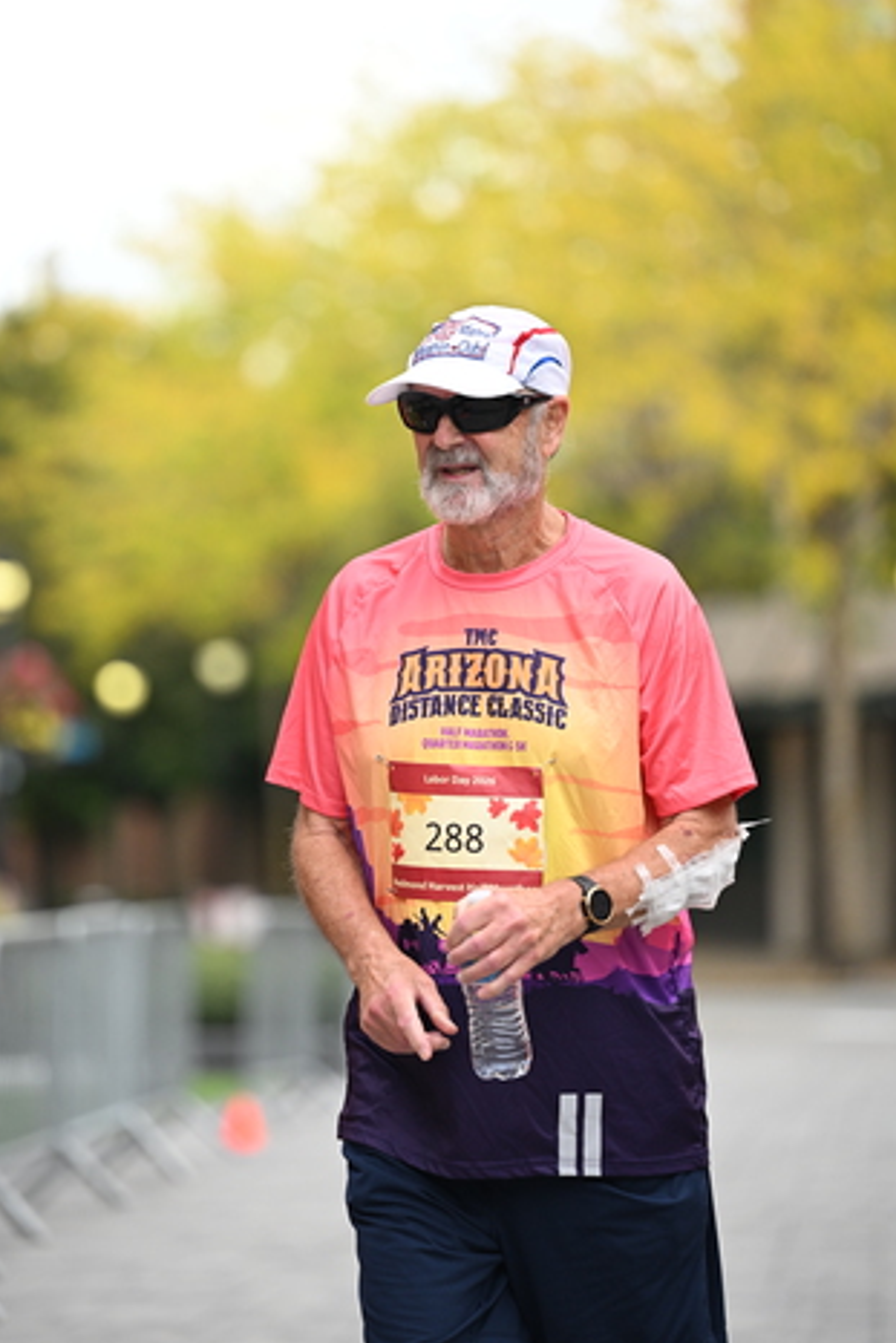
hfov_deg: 7.3
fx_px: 7050
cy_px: 588
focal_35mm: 189
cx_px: 385
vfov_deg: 10.9
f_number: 2.8
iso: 640
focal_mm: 160
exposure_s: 1/2000
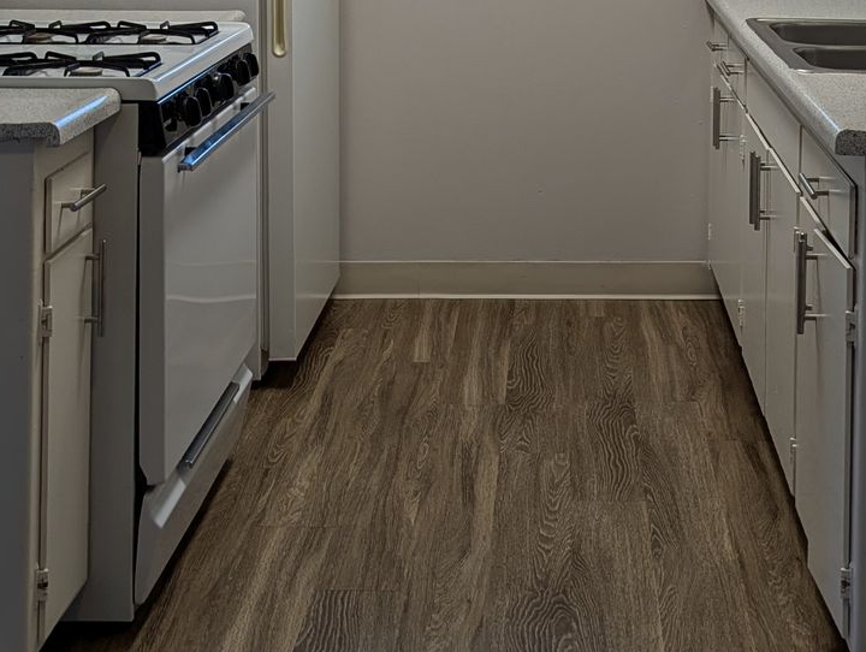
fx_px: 1603
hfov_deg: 29.9
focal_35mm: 64
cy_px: -93
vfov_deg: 21.6
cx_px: 623
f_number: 1.85
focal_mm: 6.81
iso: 51
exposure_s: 1/139
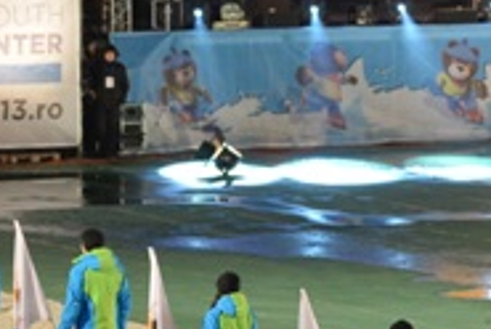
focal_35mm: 302
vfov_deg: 4.6
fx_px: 4125
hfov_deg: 6.7
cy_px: 183
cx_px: 725
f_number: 2.8
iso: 2000
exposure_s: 1/160
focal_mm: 70
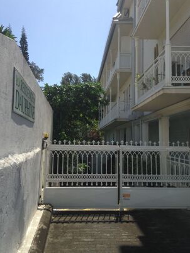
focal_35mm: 35
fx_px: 256
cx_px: 100
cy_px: 121
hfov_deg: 40.7
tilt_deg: +5.1
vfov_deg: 52.6
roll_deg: +0.3
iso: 50
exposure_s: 1/1869
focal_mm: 4.12
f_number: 2.4
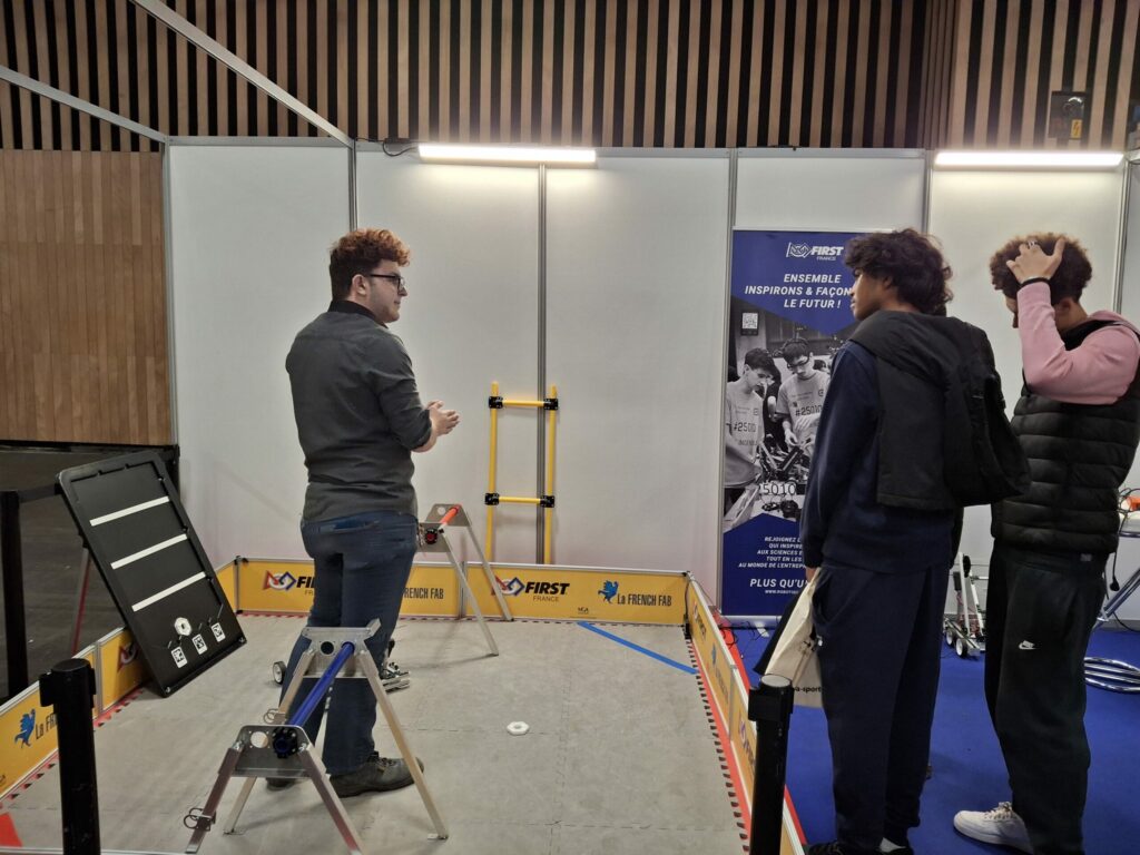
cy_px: 428
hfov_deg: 69.4
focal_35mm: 25
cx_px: 570
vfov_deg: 54.9
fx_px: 823
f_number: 1.8
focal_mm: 4.69
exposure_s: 1/100
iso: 250
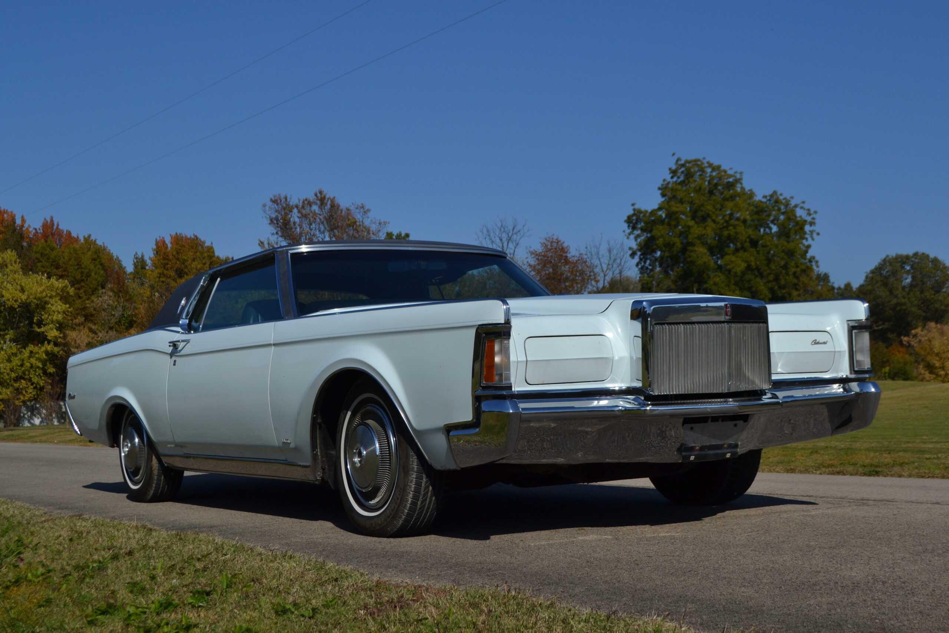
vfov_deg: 28.1
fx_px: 1265
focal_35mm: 48
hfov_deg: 41.1
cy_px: 316
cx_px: 474
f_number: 7.1
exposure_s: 1/2000
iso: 250
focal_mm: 32
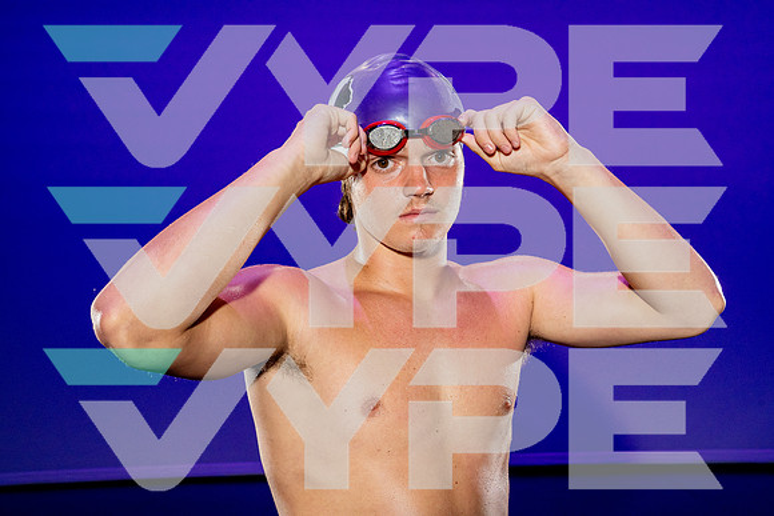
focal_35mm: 45
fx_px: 968
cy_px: 258
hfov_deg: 43.6
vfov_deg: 29.9
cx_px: 387
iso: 2500
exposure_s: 1/250
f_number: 9
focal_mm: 45
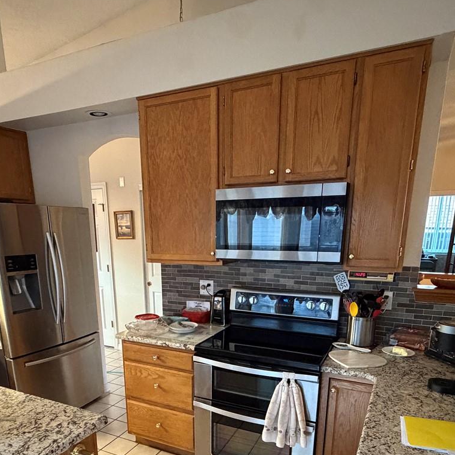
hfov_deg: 60.8
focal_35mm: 26
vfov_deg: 58.4
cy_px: 331
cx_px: 207
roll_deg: +0.1
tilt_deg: -15.2
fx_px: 387
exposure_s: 1/40
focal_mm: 2.22
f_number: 2.2
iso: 1000
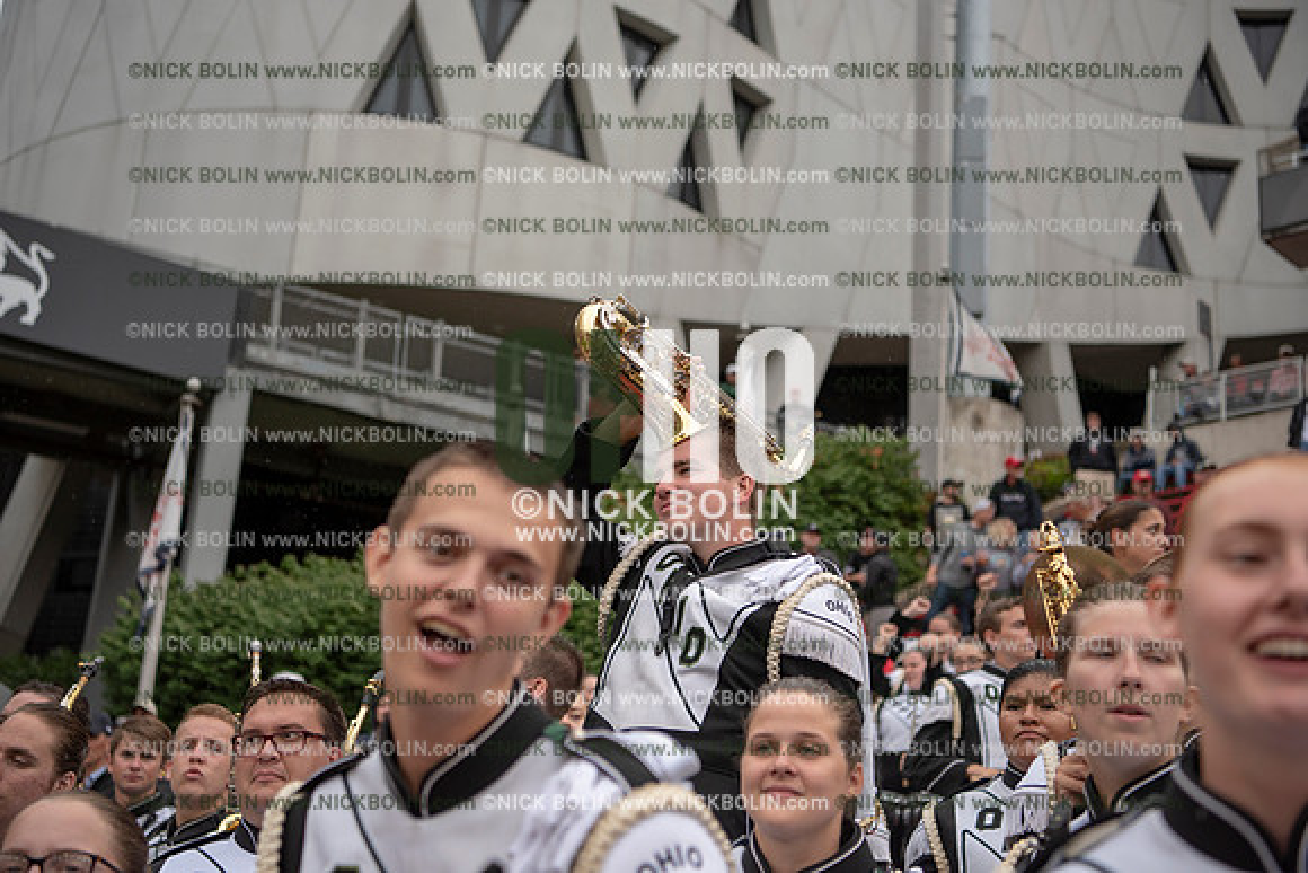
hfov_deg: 38.2
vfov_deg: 26.0
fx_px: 1890
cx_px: 654
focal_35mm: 52
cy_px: 436
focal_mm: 52
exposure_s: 1/800
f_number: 3.5
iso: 250
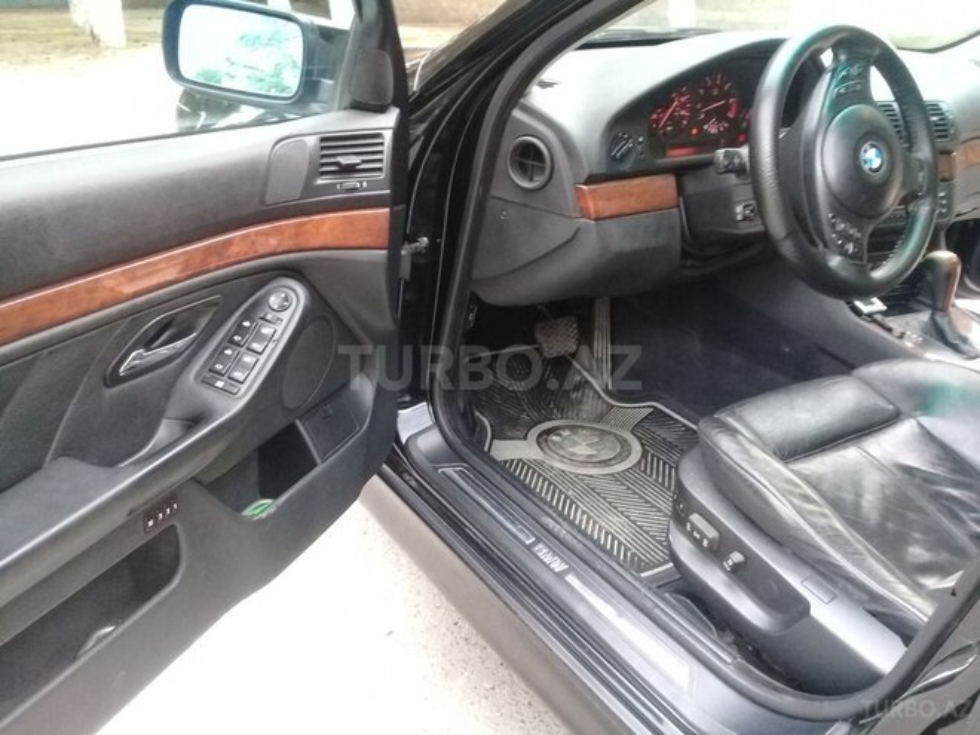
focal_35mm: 31
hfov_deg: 58.4
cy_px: 368
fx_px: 878
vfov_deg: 45.4
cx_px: 490
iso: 200
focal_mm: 3.3
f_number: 2.2
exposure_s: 1/20
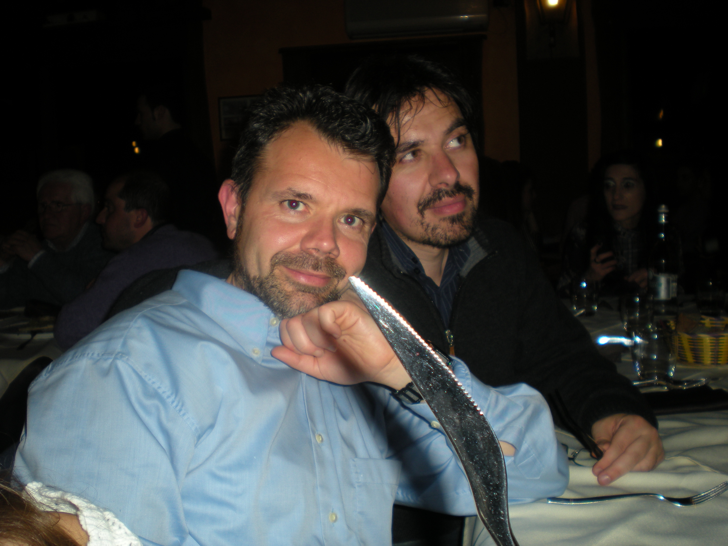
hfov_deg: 49.0
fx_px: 799
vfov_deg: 37.7
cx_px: 364
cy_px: 273
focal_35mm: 38
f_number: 3.1
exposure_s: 1/60
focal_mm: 6.3
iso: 64
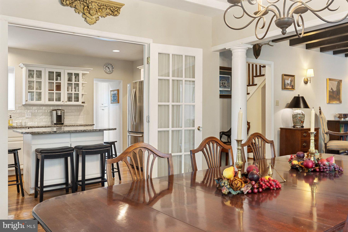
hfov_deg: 61.9
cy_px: 116
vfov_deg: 43.6
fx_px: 290
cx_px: 174
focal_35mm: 30
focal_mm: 20
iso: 800
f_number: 8
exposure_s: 1/2
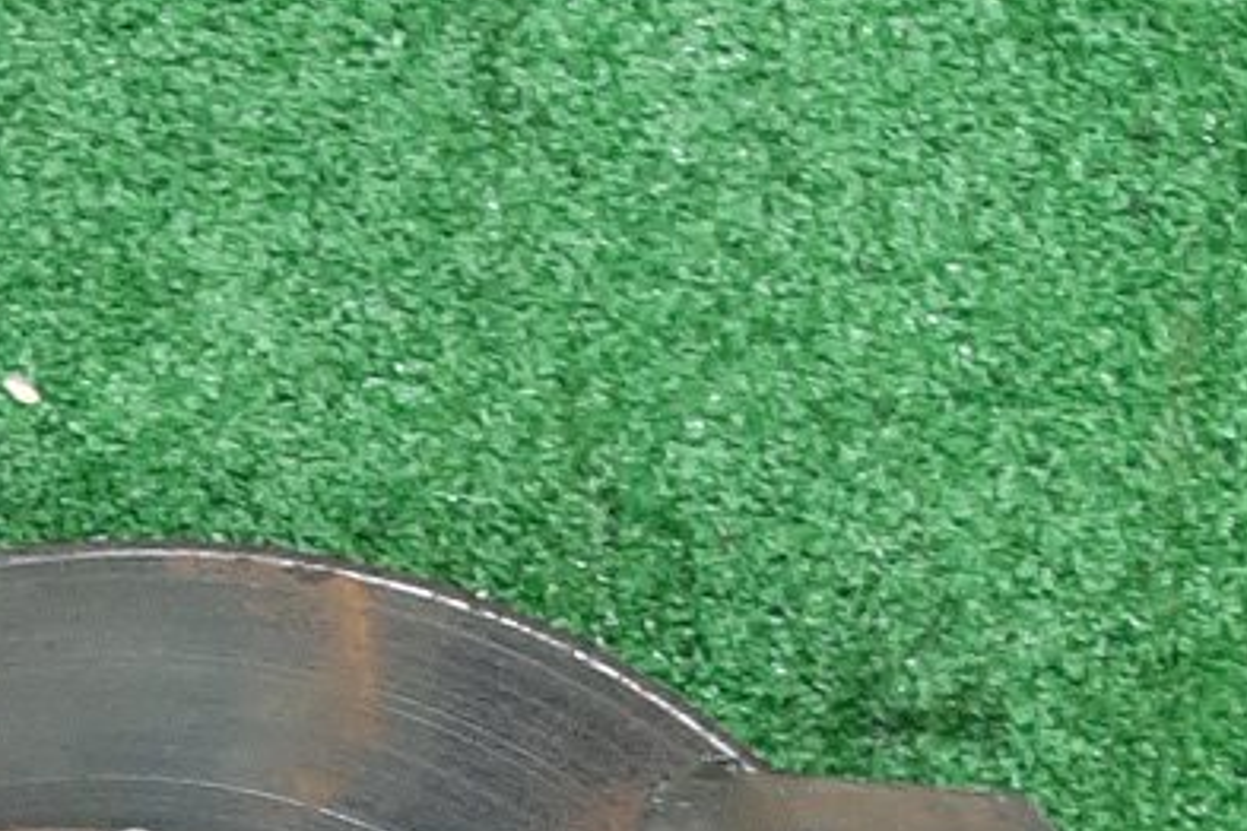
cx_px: 352
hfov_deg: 20.5
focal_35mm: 99
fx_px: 3429
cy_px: 2239
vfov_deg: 10.8
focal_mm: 3.93
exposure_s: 1/33
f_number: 1.7
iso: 197
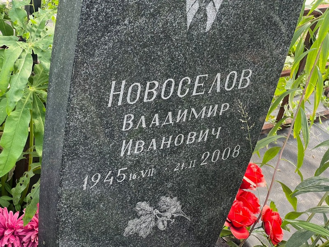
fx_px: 732
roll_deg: -10.3
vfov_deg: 19.1
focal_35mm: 77
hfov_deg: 25.3
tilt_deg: -30.9
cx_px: 164
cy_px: 124
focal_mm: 9
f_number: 2.8
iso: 100
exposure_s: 1/121
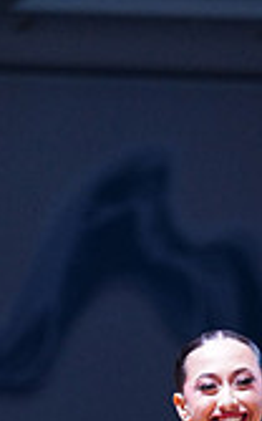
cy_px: 721
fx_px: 4146
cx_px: 246
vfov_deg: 5.7
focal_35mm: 362
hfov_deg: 3.6
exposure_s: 1/400
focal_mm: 102
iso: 1600
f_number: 2.8
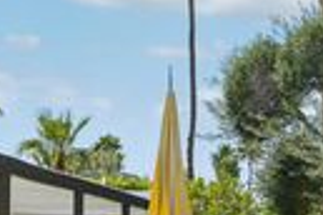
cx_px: 326
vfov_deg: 9.9
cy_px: 274
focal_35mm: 136
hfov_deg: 14.8
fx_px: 1220
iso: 100
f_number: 8
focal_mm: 35
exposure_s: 1/400
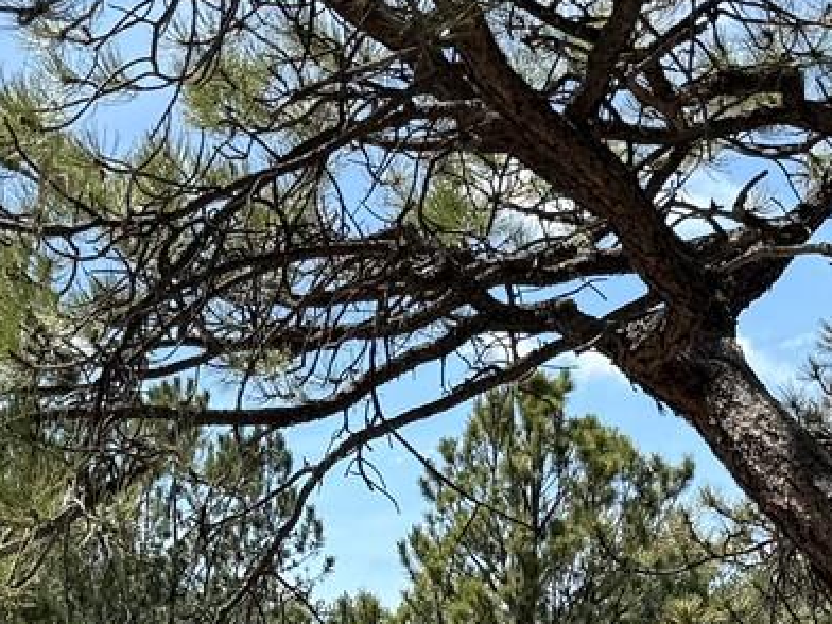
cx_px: 335
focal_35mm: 98
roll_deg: -0.5
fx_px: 2355
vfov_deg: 13.4
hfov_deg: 20.0
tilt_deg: -7.8
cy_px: 1148
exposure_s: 1/2053
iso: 80
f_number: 1.78
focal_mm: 6.76
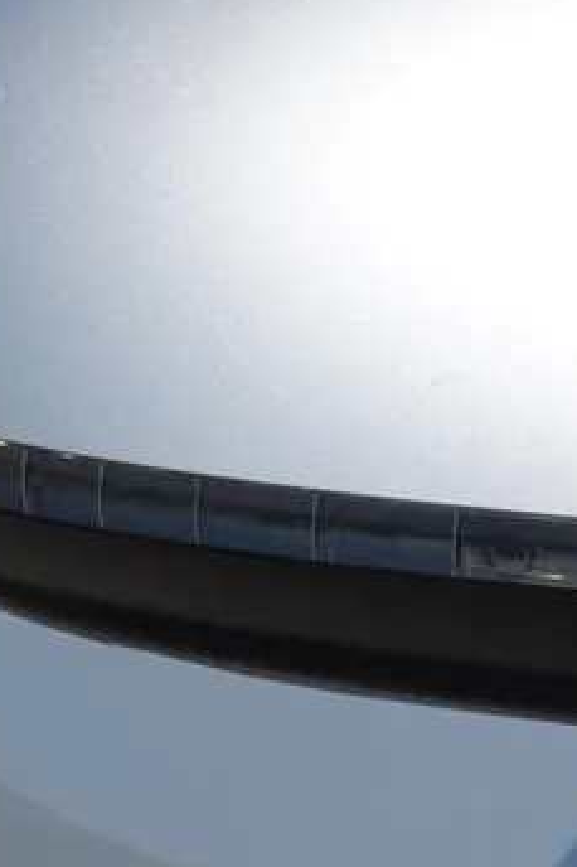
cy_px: 358
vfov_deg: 6.1
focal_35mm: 336
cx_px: 1175
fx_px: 8086
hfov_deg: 4.0
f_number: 4.5
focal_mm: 34.68
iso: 100
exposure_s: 1/1000
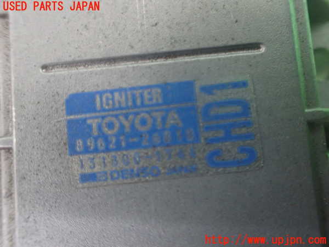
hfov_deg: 60.0
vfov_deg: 46.8
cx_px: 164
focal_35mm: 30
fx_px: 285
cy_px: 124
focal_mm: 5.4
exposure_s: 1/40
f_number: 2.3
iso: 800
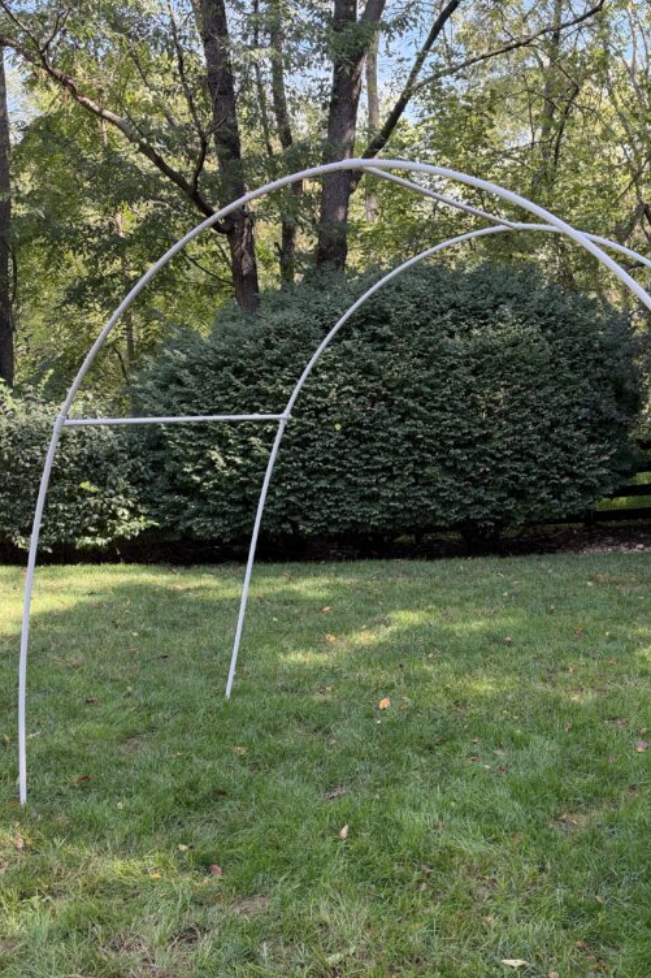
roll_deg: -0.3
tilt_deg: -10.0
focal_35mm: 34
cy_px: 481
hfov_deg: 37.8
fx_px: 923
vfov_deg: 55.8
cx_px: 492
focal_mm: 6.93
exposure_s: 1/210
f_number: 1.8
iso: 125
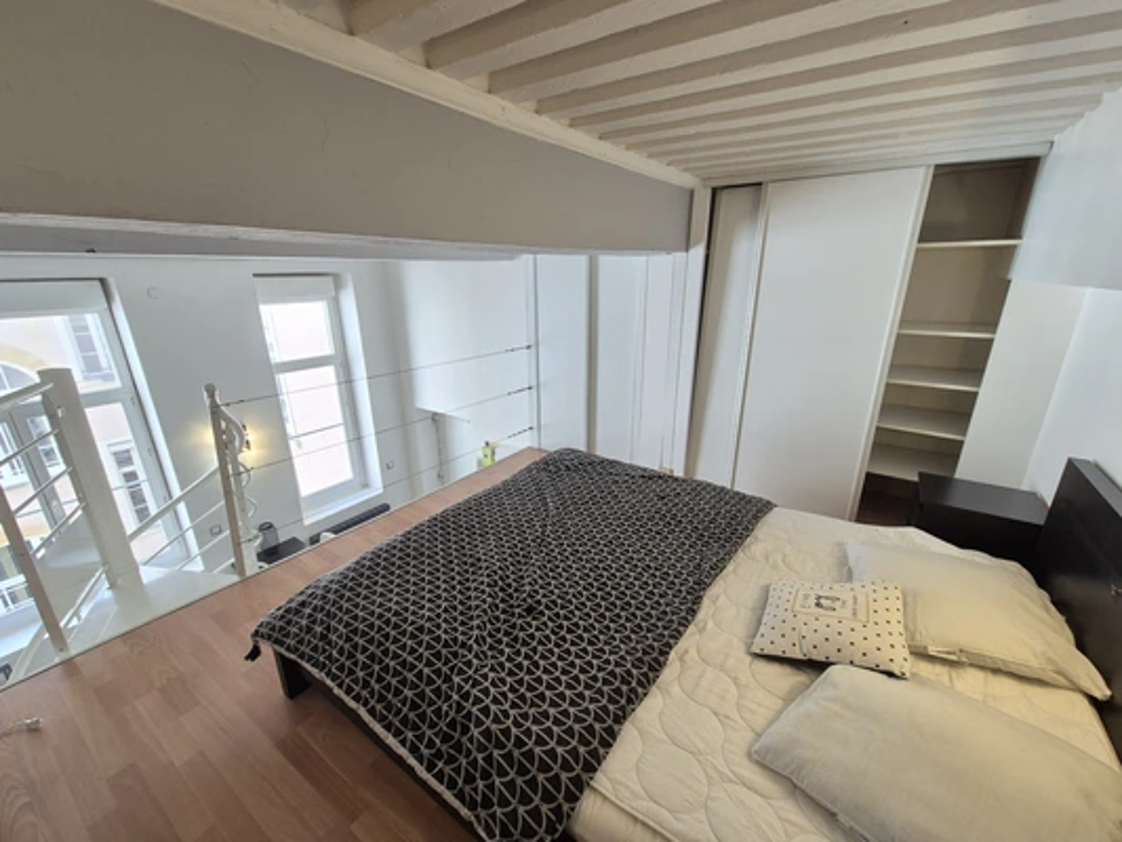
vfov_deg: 89.9
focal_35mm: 13
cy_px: 421
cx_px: 561
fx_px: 421
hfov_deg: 106.2
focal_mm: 2.2
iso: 125
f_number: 2.2
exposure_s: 1/50
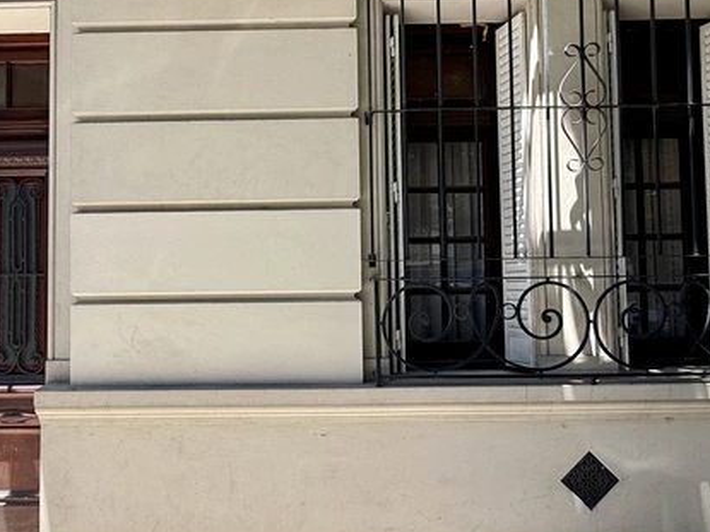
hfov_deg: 64.8
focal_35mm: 27
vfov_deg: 51.3
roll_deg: -1.2
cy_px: 269
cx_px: 291
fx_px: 554
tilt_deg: +2.3
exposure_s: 1/376
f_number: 2.2
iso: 50
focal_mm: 2.22
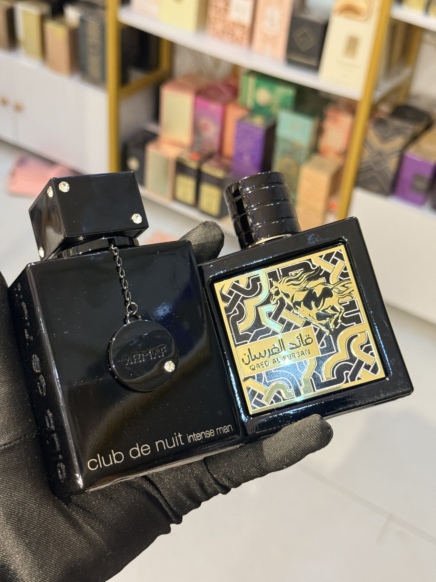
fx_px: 806
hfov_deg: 30.3
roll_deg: -7.1
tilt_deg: -36.9
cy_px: 291
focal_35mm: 48
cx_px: 218
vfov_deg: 39.7
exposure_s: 1/33
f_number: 1.78
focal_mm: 6.76
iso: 250
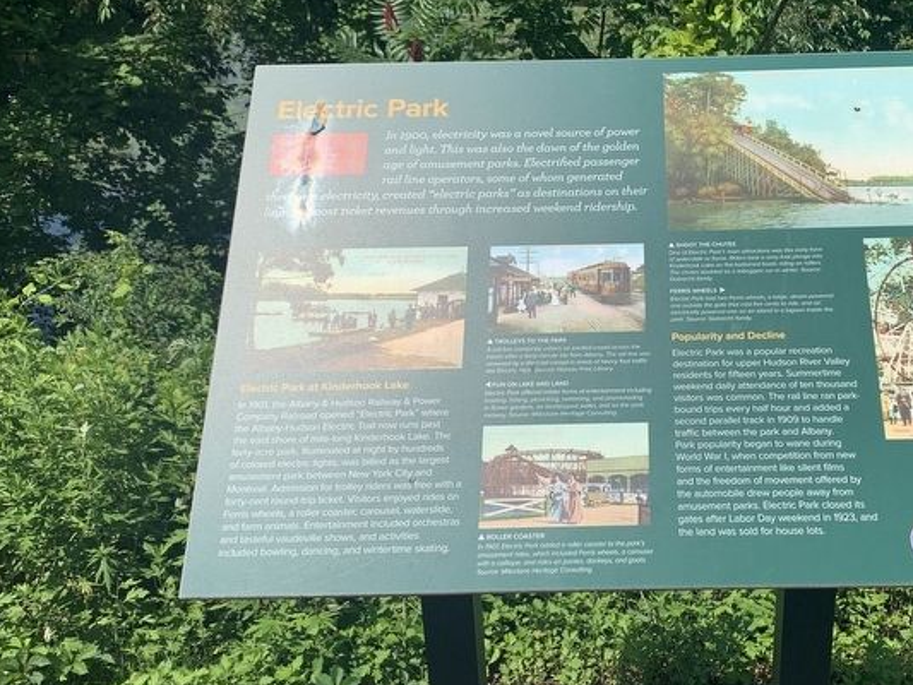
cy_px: 339
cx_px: 615
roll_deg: -0.3
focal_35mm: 39
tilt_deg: -23.7
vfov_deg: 36.8
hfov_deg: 47.0
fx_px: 1029
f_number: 1.8
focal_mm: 4.25
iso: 25
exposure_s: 1/3521
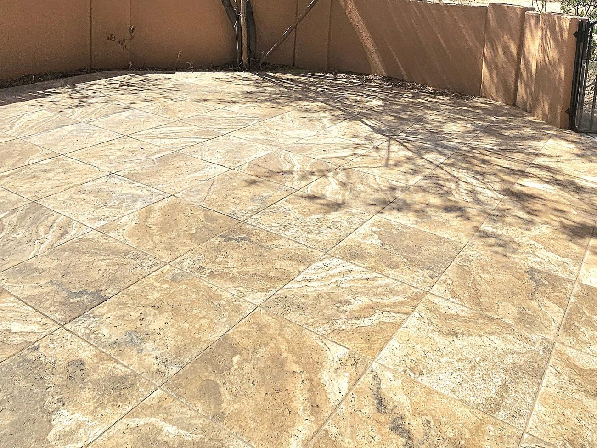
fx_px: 517
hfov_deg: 59.8
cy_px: 12
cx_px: 334
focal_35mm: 30
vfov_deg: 41.5
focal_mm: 2.2
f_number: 2.2
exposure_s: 1/5000
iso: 50
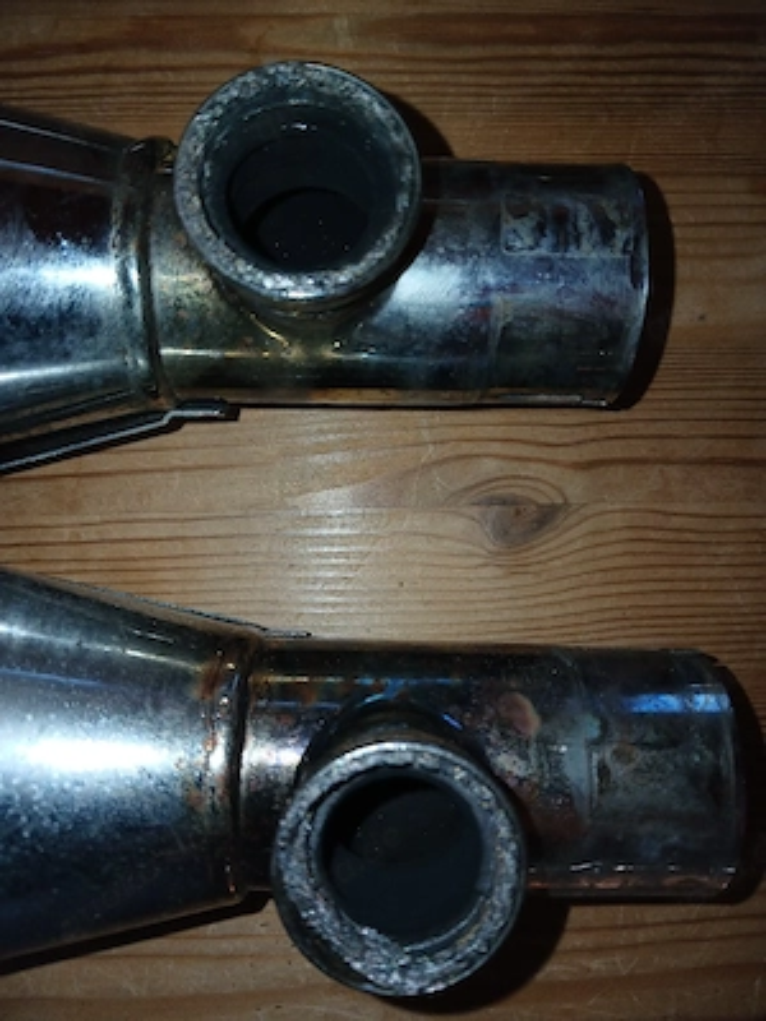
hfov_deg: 51.4
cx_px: 383
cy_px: 510
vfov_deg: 65.3
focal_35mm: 27
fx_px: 797
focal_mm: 3.98
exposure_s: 1/101
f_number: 1.8
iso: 32
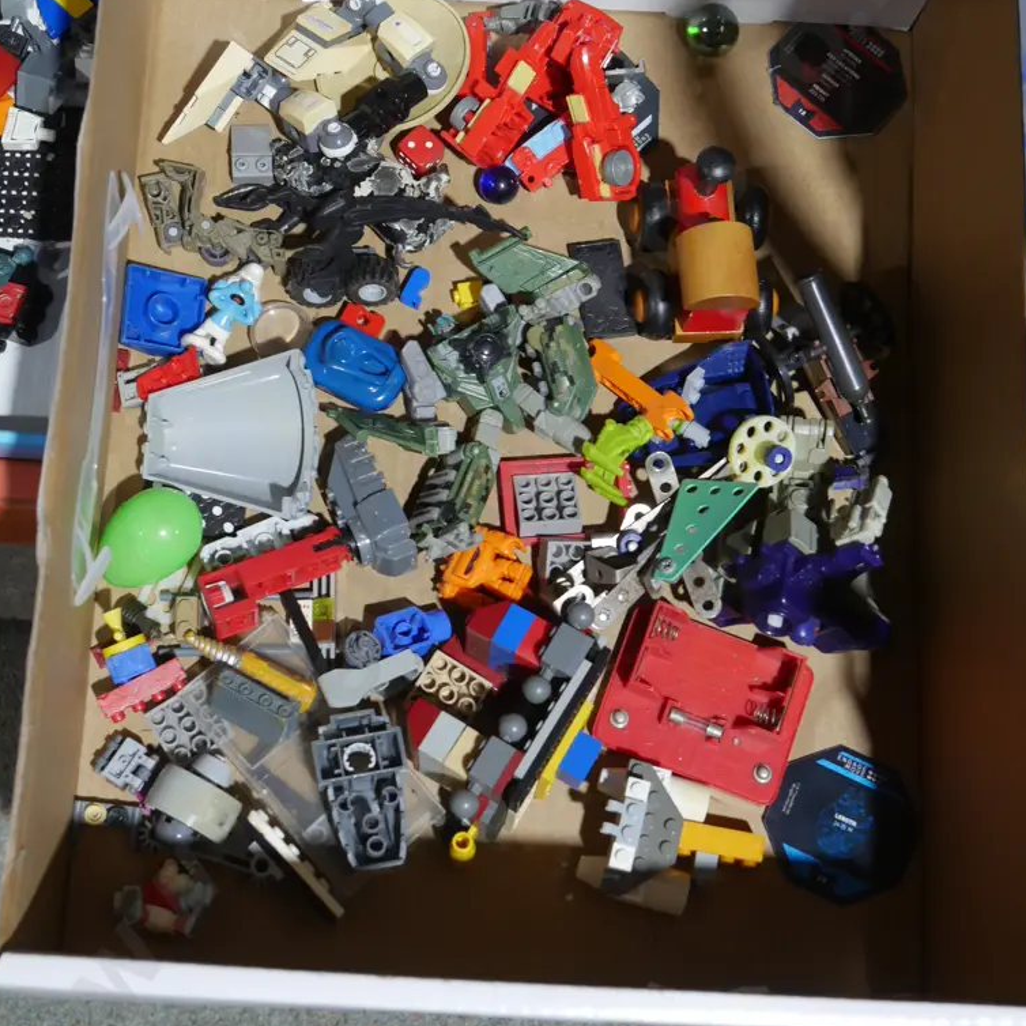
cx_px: 509
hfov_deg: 28.6
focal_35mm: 60
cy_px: 452
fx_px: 2012
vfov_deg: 28.6
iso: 800
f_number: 5.3
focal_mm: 25
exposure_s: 1/60
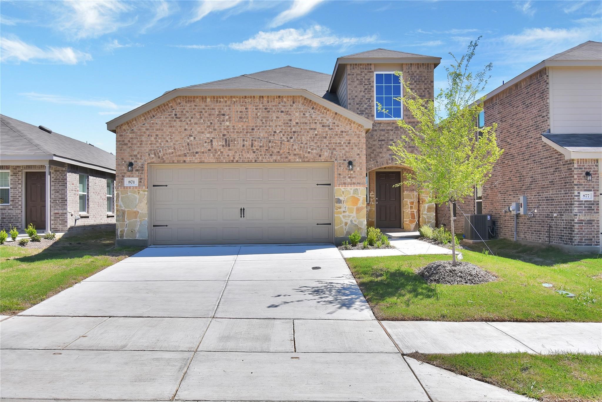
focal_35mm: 30
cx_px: 301
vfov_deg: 43.6
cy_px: 201
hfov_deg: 61.9
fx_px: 502
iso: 110
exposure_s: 1/500
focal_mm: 20
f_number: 8
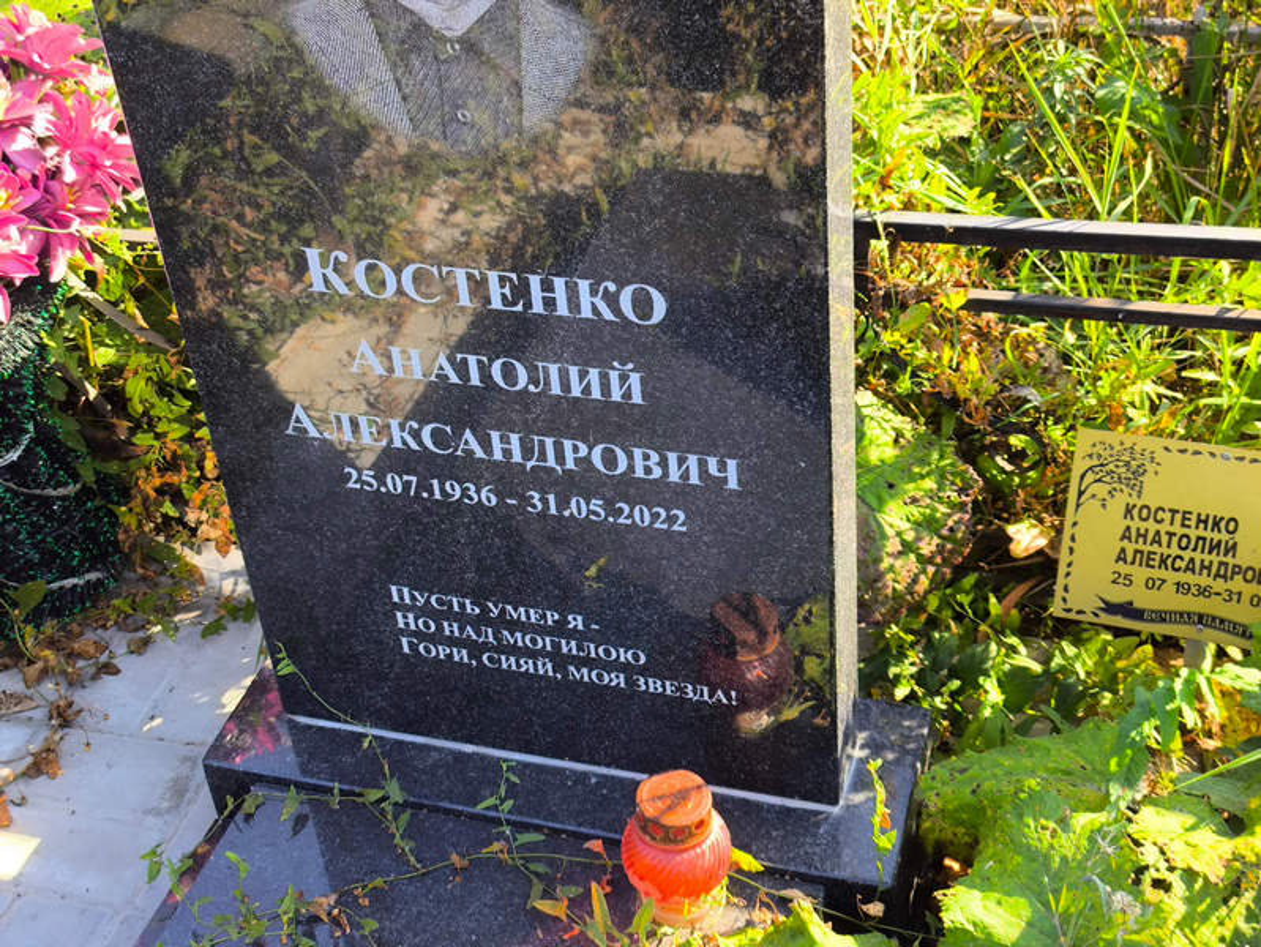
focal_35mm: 50
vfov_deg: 29.1
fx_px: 1822
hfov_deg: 38.2
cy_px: 474
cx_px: 630
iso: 50
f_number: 1.7
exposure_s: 1/225
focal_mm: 4.71
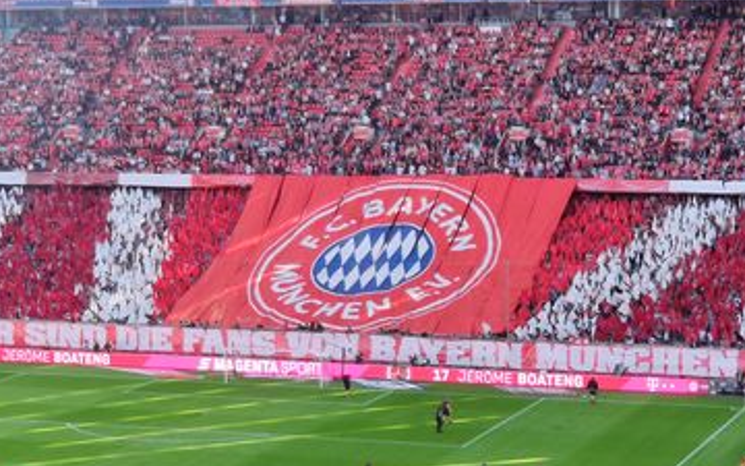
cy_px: 262
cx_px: 437
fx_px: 1056
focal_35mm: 52
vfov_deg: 24.9
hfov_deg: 38.7
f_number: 2.2
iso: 100
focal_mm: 6.22
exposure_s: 1/247
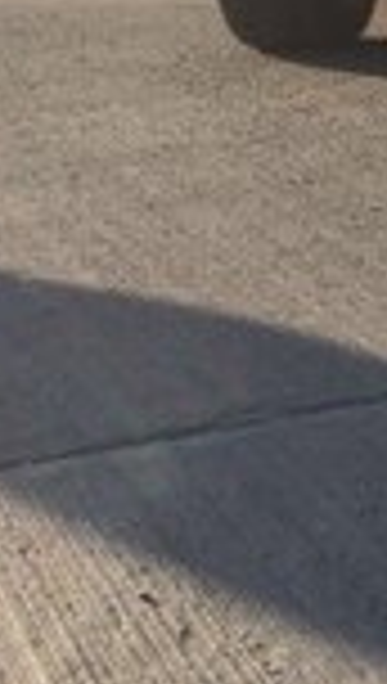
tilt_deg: -3.1
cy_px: -202
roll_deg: +2.4
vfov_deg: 19.2
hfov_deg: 10.9
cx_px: 724
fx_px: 1871
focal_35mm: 103
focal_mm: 4.15
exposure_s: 1/2053
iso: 32
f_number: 2.2
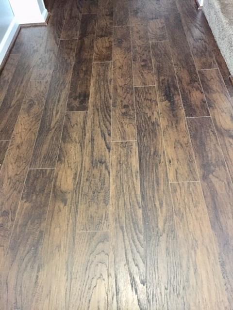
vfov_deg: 61.7
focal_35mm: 29
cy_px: 155
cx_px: 116
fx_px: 260
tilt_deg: -52.0
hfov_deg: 48.2
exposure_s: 1/15
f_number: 2.2
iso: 400
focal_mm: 4.15
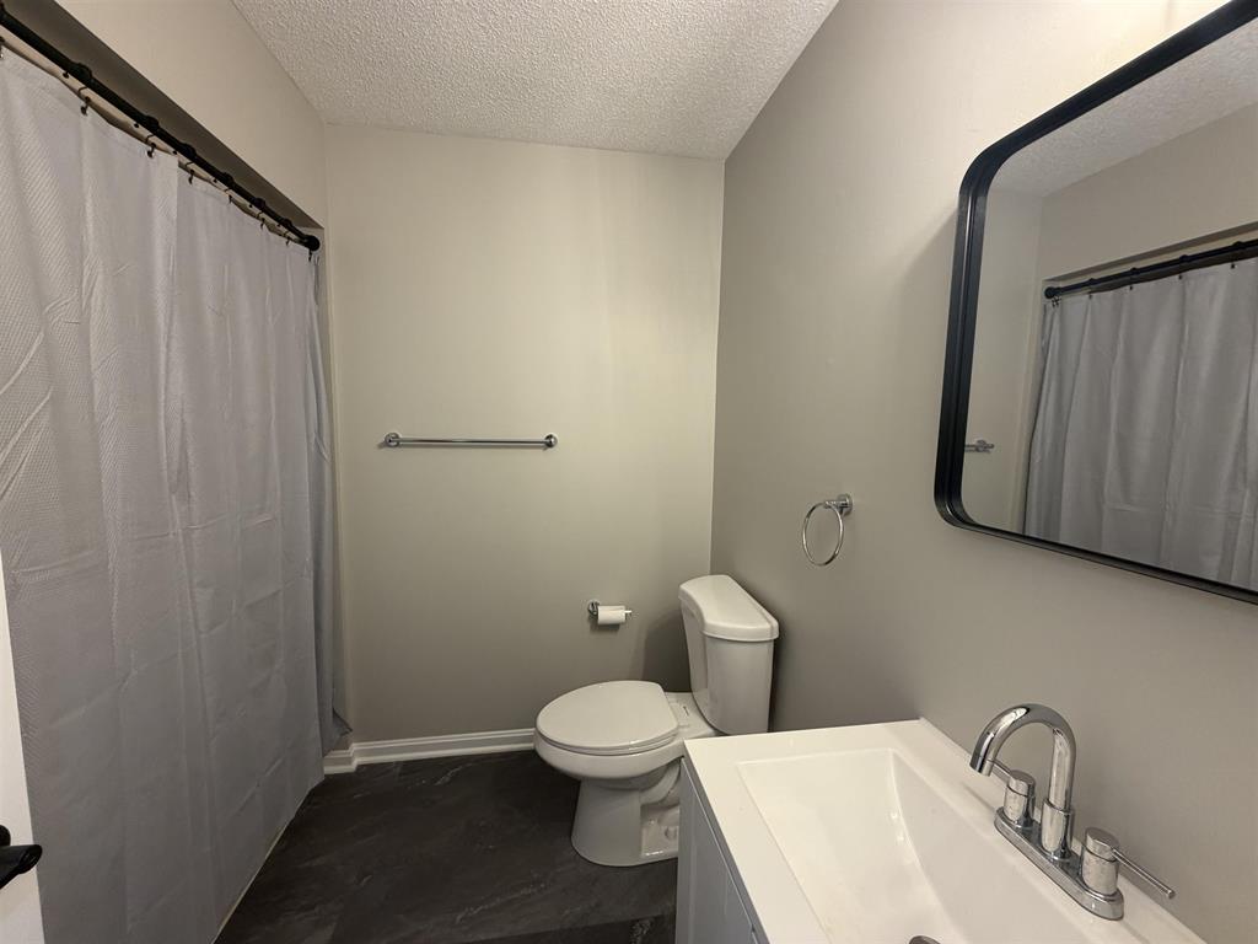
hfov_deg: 102.1
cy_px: 472
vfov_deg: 85.7
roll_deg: -0.6
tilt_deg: -6.3
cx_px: 629
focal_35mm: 14
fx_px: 509
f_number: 2.2
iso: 200
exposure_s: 1/60
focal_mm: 2.22
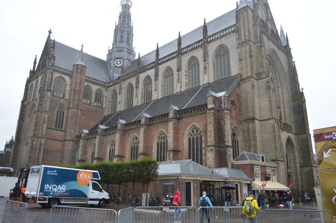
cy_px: 112
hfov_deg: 67.4
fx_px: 252
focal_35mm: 27
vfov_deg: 47.8
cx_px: 168
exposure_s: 1/160
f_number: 4
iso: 100
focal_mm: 18
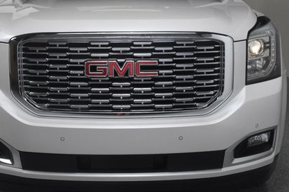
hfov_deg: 33.4
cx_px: 124
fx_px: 481
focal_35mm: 60
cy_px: 80
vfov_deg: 22.6
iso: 100
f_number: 13
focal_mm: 26
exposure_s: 1/160
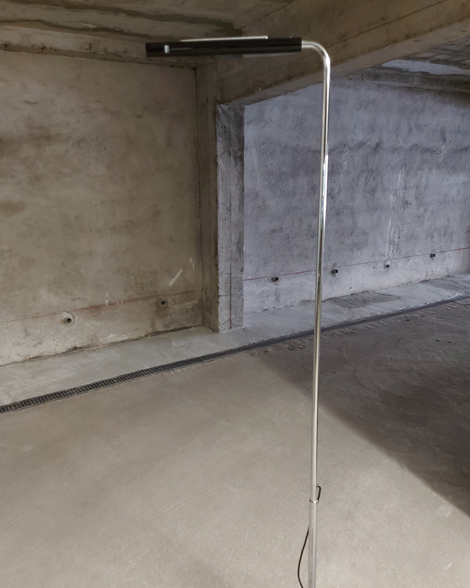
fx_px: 504
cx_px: 230
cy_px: 338
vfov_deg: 60.2
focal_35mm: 29
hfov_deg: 50.0
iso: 640
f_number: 1.8
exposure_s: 1/33
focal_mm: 5.23
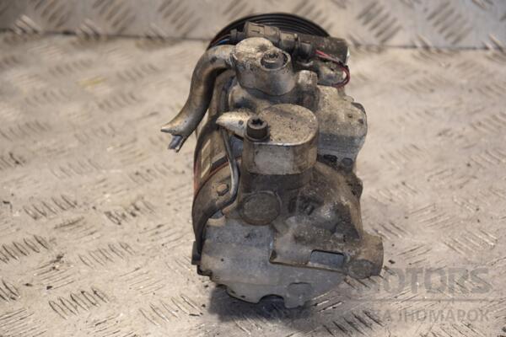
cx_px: 253
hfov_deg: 16.1
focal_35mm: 128
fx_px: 1792
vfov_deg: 10.8
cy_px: 168
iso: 800
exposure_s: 1/125
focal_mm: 85
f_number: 5.6
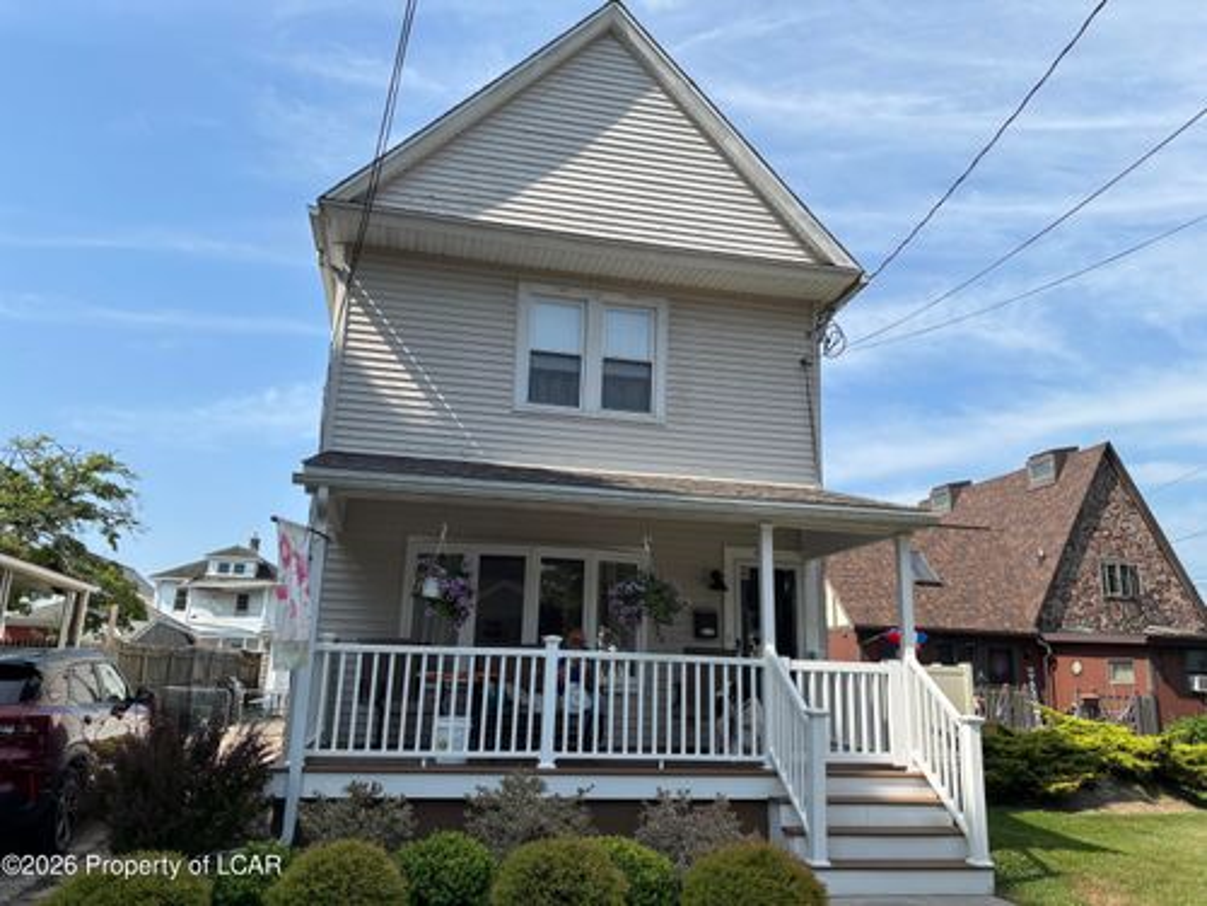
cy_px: 453
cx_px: 604
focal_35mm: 26
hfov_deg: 67.3
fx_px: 907
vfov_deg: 53.1
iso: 50
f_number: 1.6
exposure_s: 1/2710
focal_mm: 5.96
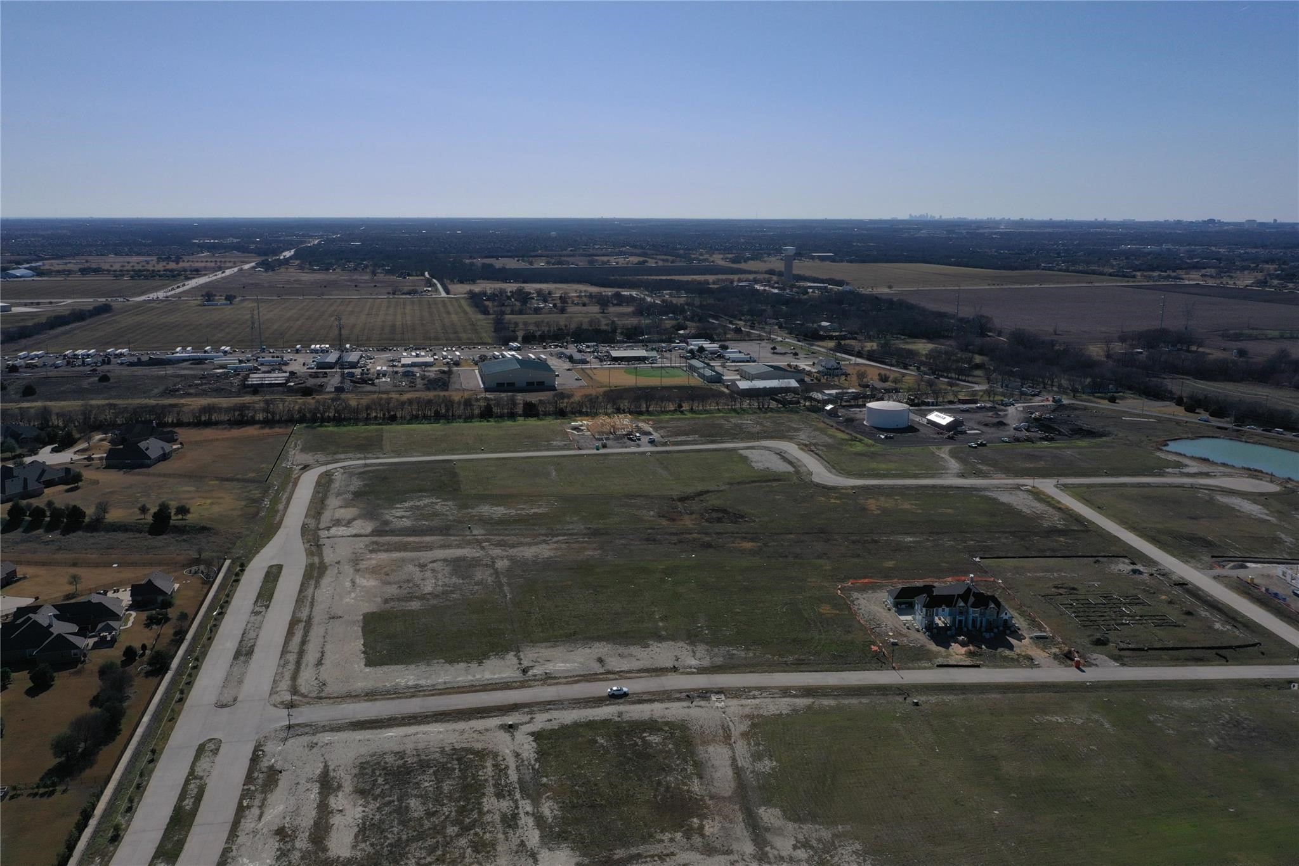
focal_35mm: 28
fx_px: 1010
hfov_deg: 65.5
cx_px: 650
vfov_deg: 46.4
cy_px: 433
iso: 100
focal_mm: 10.26
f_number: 7.1
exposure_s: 1/800
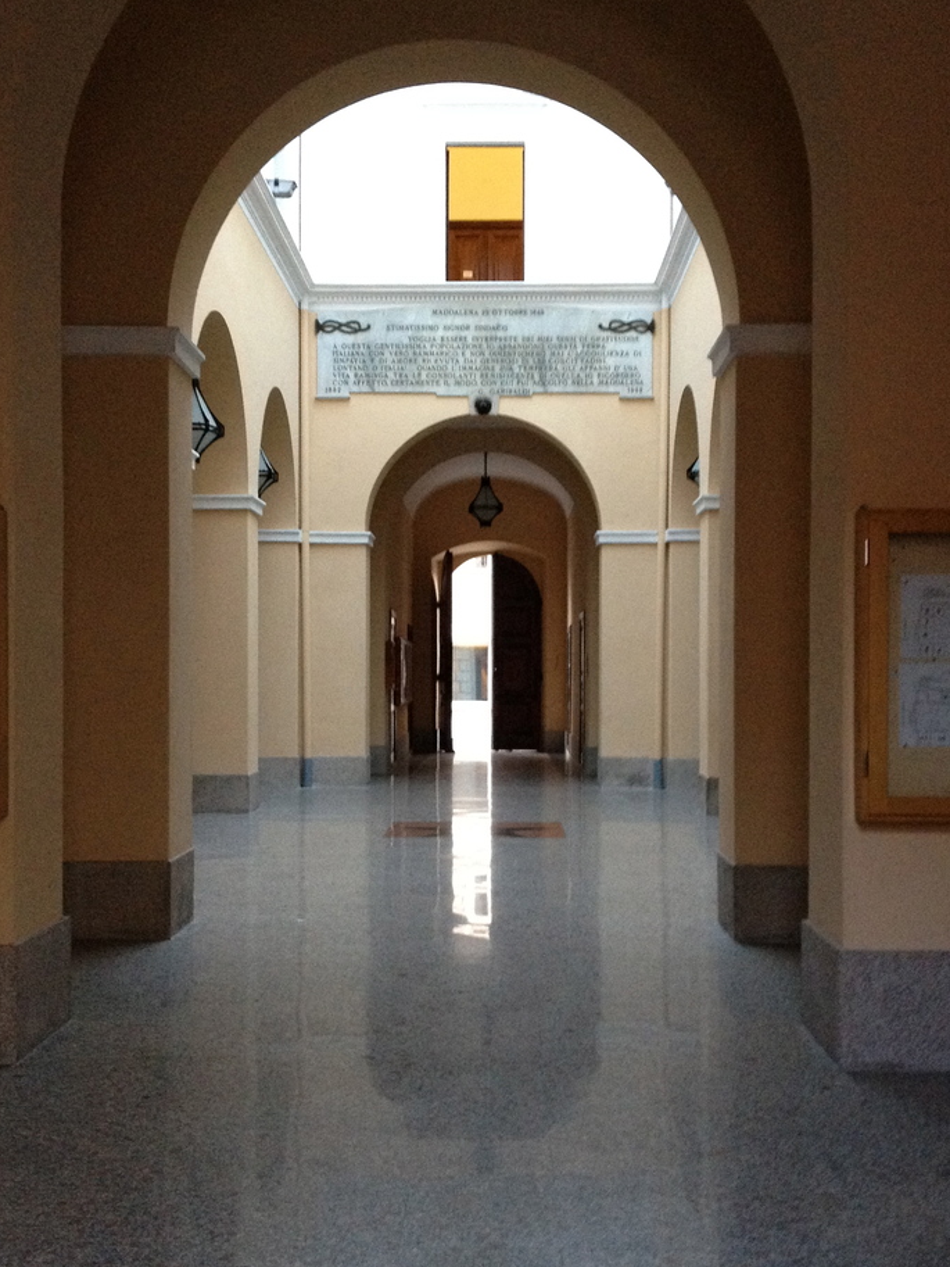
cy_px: 687
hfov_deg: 31.5
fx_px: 1683
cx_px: 465
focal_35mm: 46
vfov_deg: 41.2
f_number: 2.4
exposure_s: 1/20
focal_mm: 4.28
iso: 320
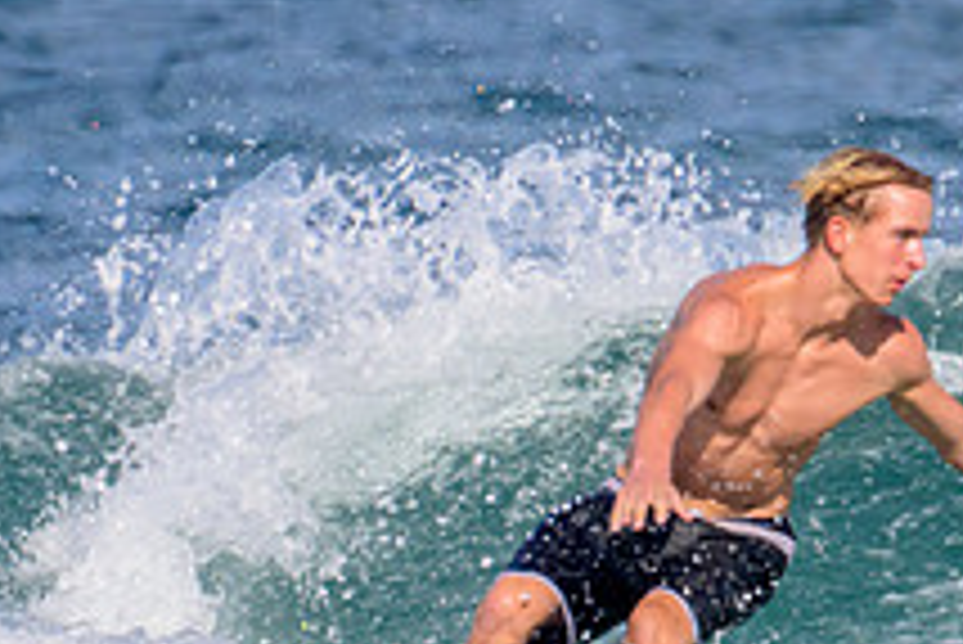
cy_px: 709
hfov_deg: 0.7
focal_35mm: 2785
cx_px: 490
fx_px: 74547
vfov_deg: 0.5
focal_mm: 800
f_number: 11
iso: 900
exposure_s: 1/2000
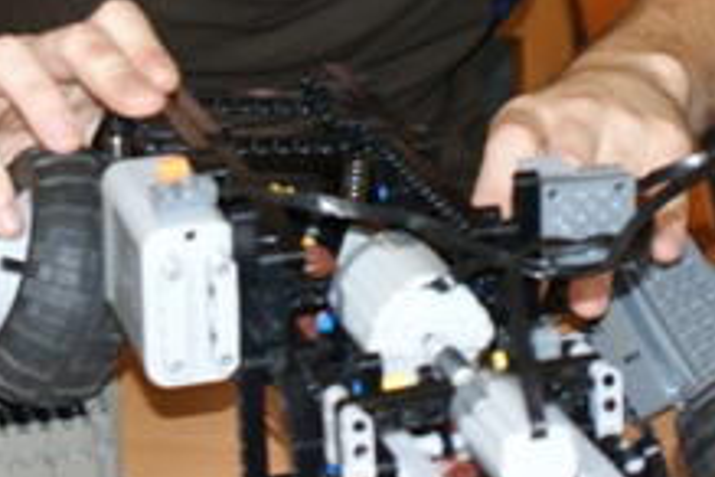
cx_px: 353
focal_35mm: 153
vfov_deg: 8.8
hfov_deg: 13.4
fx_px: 3048
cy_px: -199
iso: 400
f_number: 5.6
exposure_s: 1/60
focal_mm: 35
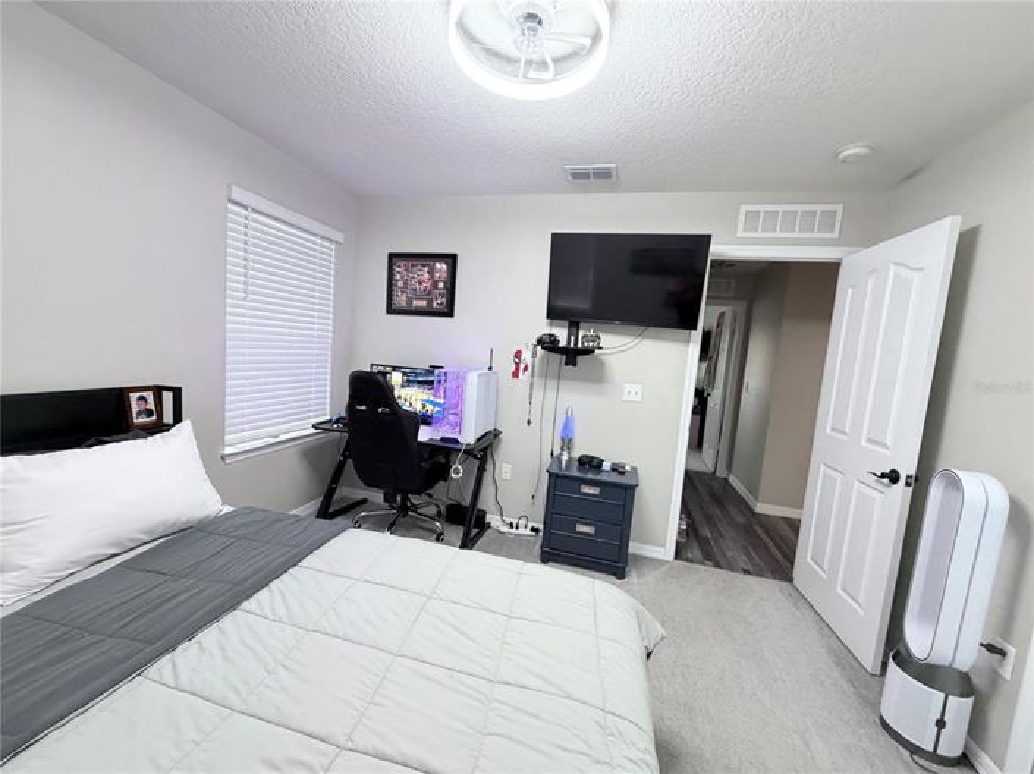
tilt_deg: -6.0
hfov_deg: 102.1
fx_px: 418
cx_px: 517
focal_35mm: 14
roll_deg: -4.3
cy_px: 387
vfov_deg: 85.6
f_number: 2.2
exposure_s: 1/60
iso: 400
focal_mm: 2.22
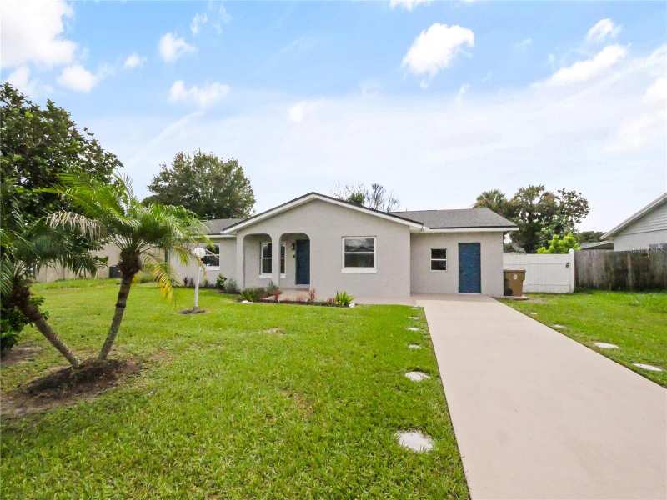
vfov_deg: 85.7
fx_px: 270
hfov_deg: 102.1
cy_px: 250
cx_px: 334
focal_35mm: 14
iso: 6400
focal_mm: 7
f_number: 14
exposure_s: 1/4000
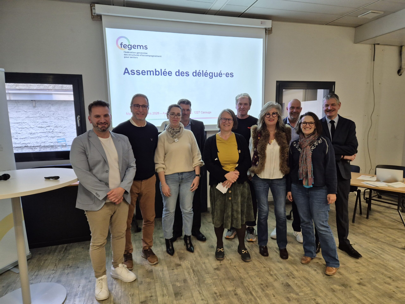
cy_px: 152
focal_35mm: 23
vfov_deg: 58.9
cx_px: 202
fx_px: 269
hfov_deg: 73.9
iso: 320
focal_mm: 5.4
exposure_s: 1/100
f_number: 1.8
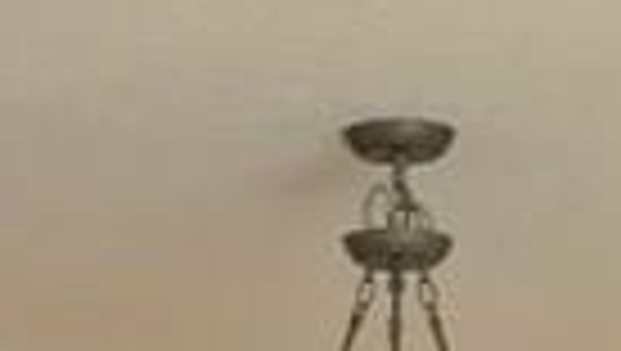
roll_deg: -0.6
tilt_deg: -4.8
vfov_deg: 4.7
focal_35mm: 234
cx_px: 243
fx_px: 3858
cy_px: 1472
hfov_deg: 9.2
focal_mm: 4.15
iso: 32
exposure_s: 1/30
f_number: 2.2
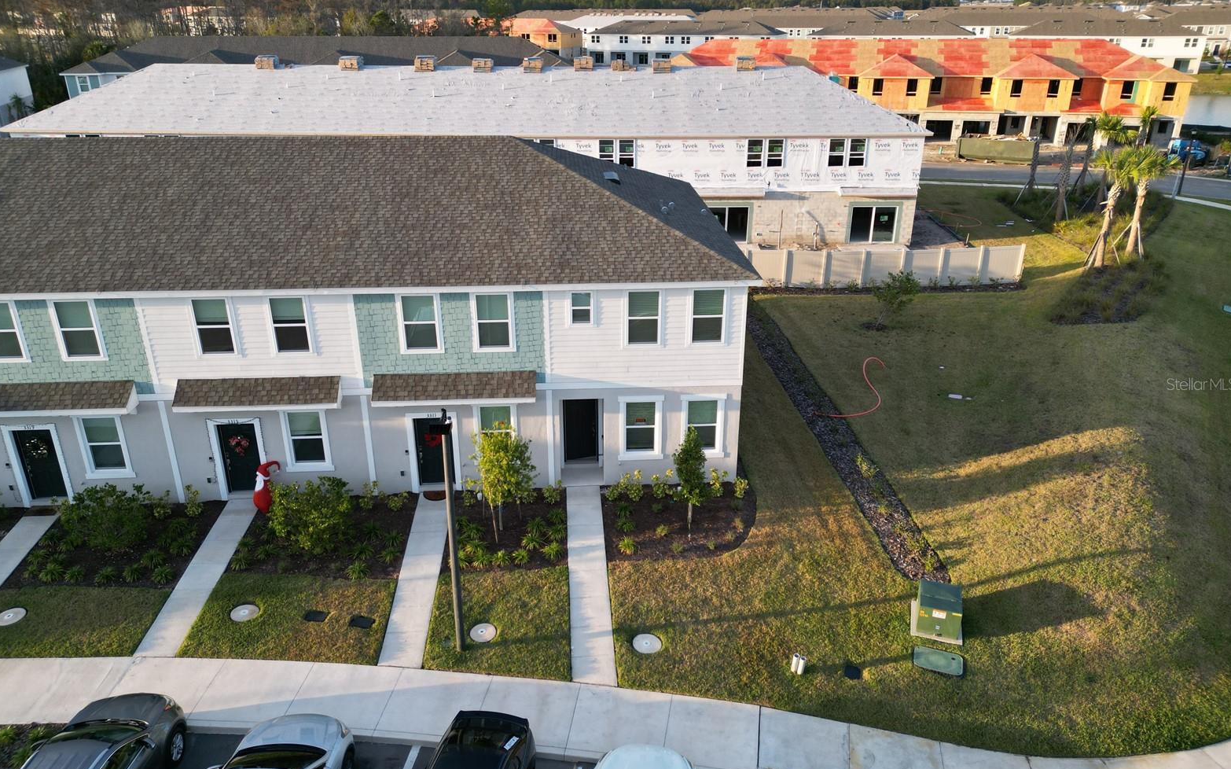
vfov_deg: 47.6
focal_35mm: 26
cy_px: 384
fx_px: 872
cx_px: 612
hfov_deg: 70.4
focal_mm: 6.72
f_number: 1.7
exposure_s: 1/800
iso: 200
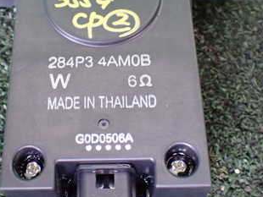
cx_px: 98
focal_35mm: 58
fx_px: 441
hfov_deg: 33.0
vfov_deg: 25.1
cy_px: 66
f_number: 2.3
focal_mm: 5.4
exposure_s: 1/50
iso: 800
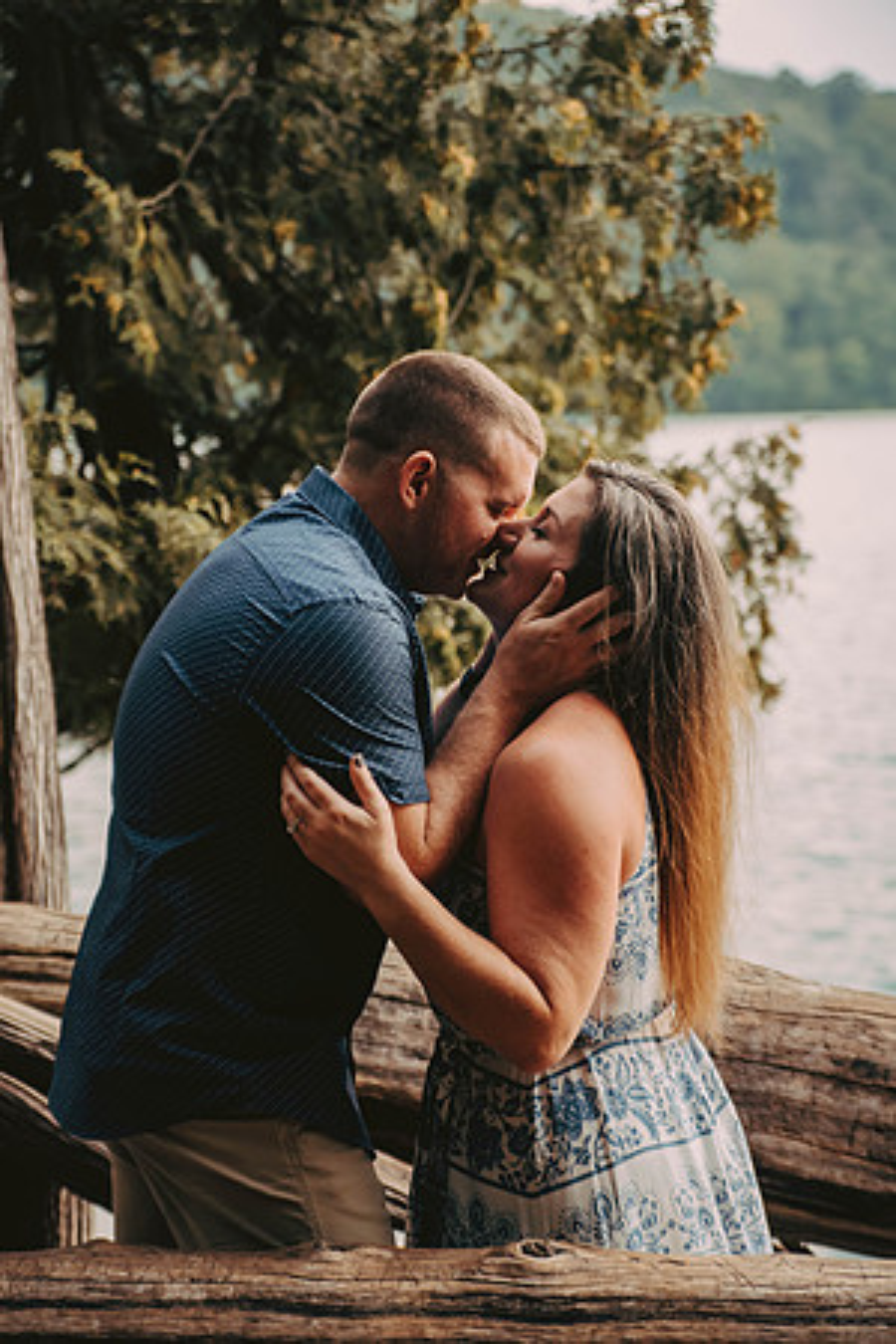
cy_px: 672
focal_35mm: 75
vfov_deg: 27.0
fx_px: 2800
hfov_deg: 18.2
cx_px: 448
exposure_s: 1/250
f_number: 2.8
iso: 640
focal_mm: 75
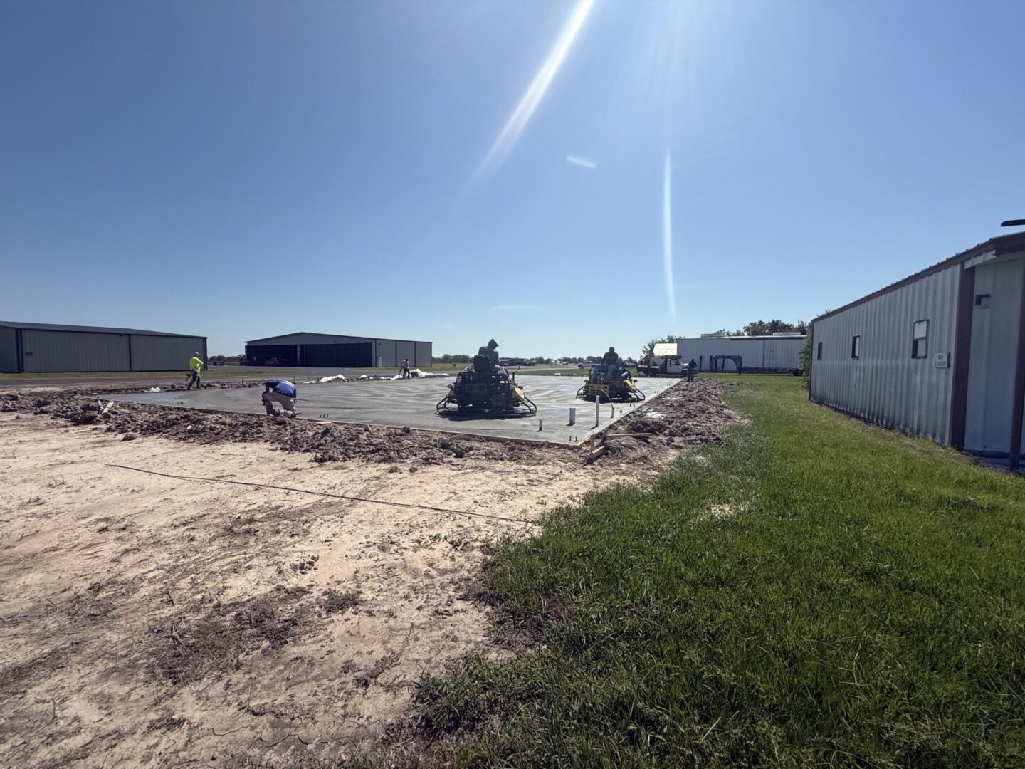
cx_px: 512
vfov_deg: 85.7
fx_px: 415
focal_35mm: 14
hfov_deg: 102.1
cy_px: 384
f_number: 2.2
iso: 50
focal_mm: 2.22
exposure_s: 1/4425
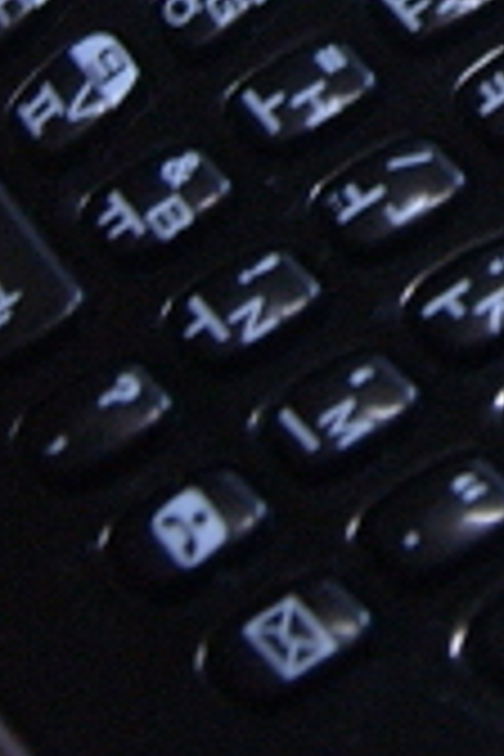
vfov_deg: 14.3
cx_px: 868
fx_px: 2919
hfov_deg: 9.5
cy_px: -176
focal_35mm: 139
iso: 100
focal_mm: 5.8
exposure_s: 1/20
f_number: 2.8
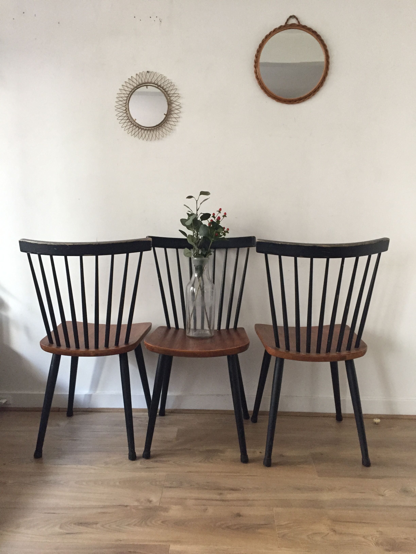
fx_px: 465
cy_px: 277
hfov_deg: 48.2
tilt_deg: -9.0
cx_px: 208
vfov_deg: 61.7
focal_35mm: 29
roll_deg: +0.2
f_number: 2.2
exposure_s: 1/33
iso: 250
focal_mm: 4.15
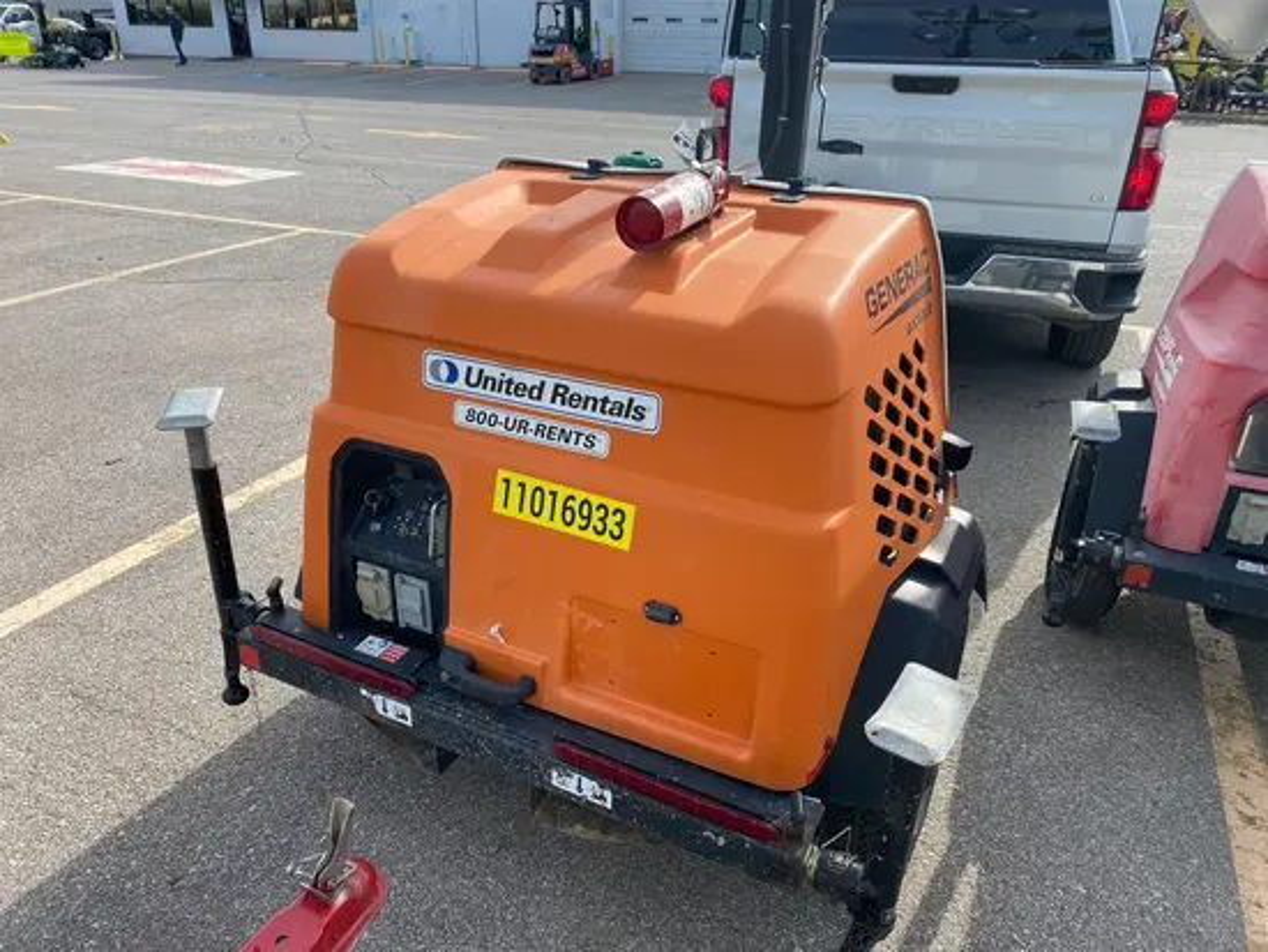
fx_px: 953
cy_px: 476
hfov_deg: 67.3
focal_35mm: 26
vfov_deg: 53.1
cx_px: 634
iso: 32
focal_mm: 4.25
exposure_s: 1/1135
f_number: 1.8
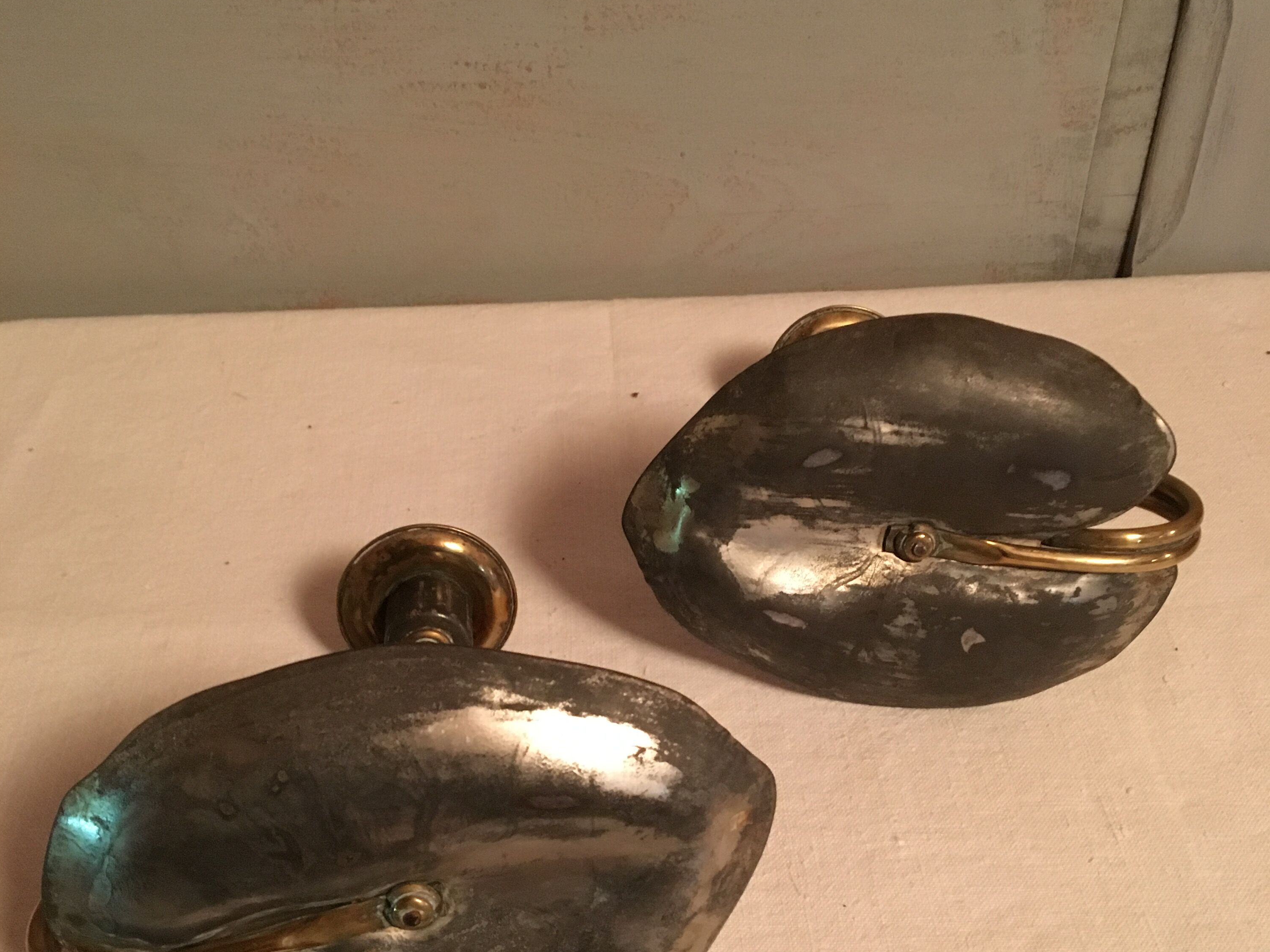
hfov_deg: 47.9
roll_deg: +1.2
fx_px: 1431
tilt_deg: -41.9
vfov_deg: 36.6
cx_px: 630
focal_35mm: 39
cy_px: 584
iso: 400
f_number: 2.2
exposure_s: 1/17
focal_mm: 4.15
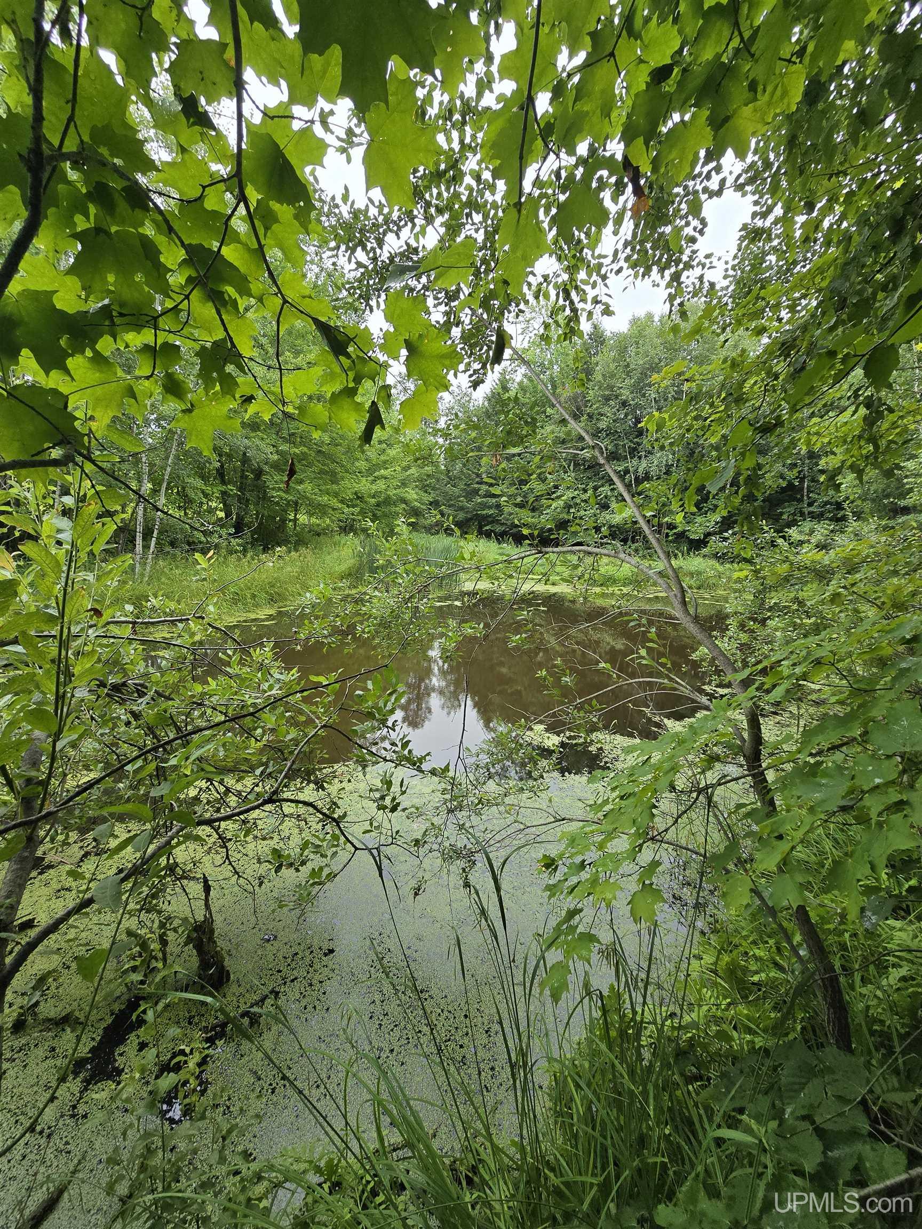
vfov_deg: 106.2
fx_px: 462
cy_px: 614
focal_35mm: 13
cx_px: 461
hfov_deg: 89.9
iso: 50
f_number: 2.2
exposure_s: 1/327
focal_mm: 2.2
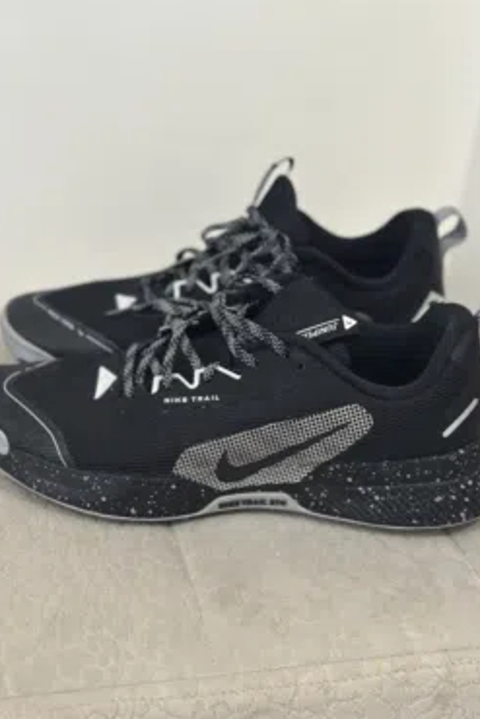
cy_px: 377
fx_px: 1079
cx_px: 223
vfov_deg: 36.9
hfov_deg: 25.1
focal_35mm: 54
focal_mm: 6.86
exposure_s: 1/58
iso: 400
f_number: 1.78
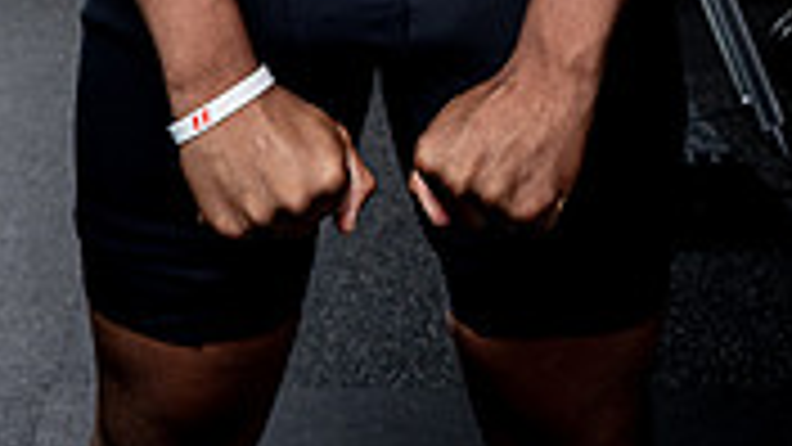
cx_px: 374
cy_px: -550
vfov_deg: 11.2
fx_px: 1974
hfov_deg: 22.7
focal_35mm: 94
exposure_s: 1/250
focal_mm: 35
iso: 640
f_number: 8
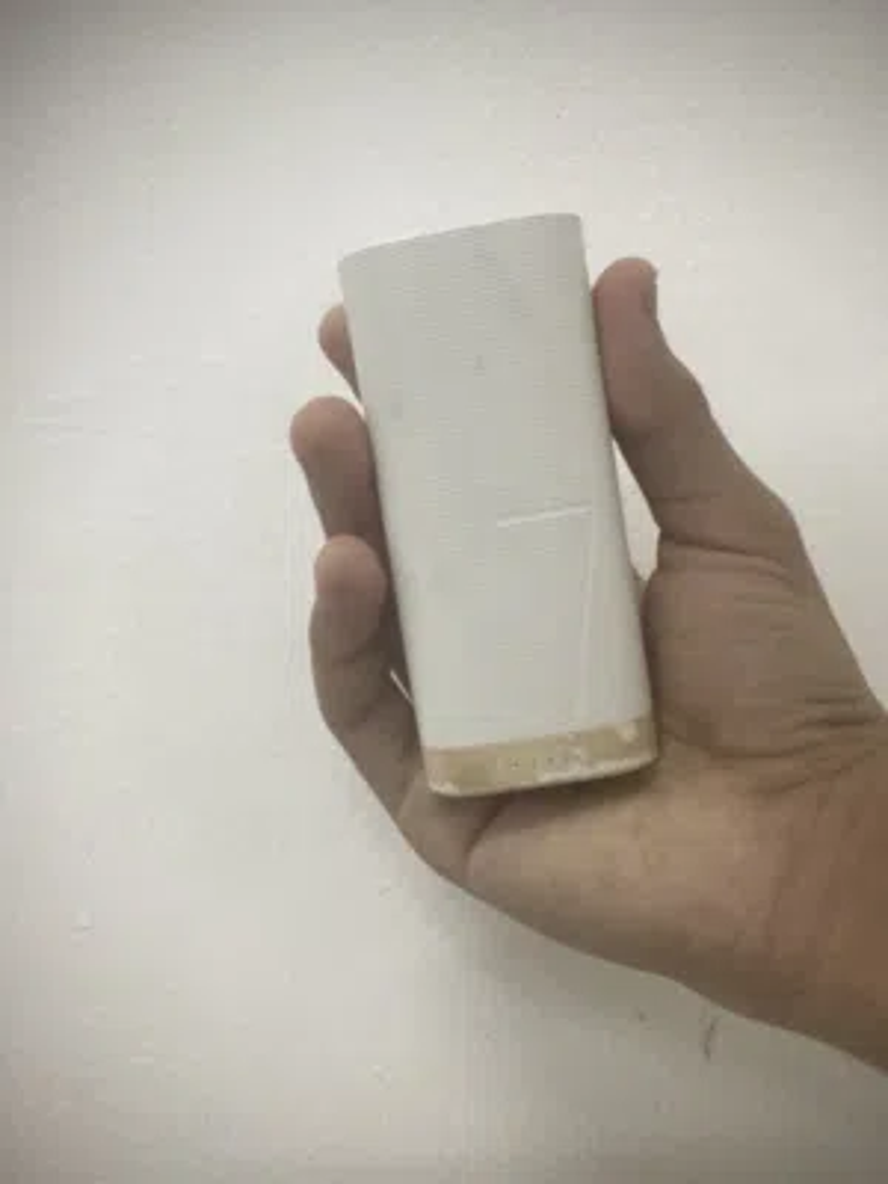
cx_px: 444
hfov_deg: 46.8
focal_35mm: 30
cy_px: 592
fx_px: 1026
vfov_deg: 60.0
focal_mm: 2.71
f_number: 2.2
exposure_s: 1/50
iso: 100
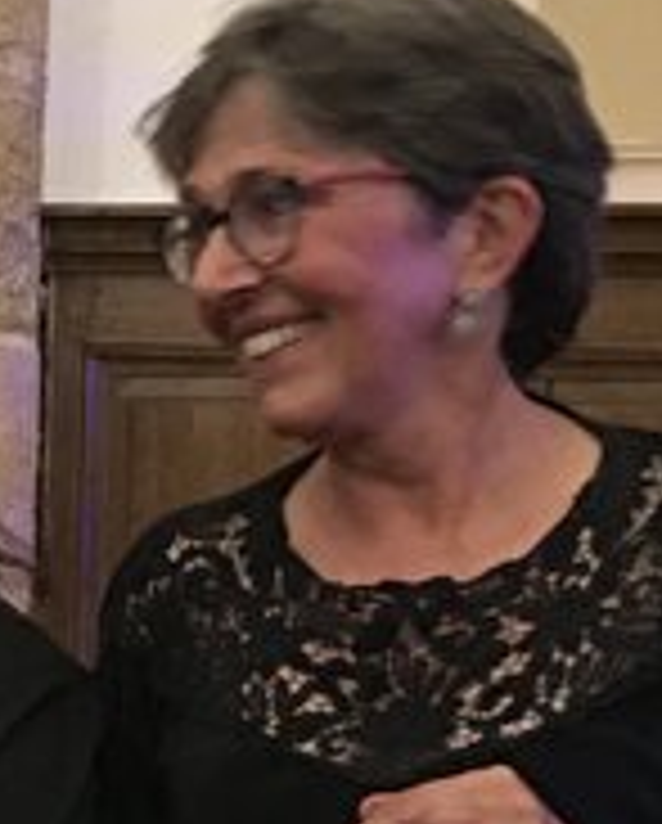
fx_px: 2614
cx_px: -336
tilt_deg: -3.1
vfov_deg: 17.8
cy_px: 666
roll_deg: +0.0
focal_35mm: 107
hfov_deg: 13.6
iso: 500
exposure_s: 1/17
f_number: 2.2
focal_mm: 4.15
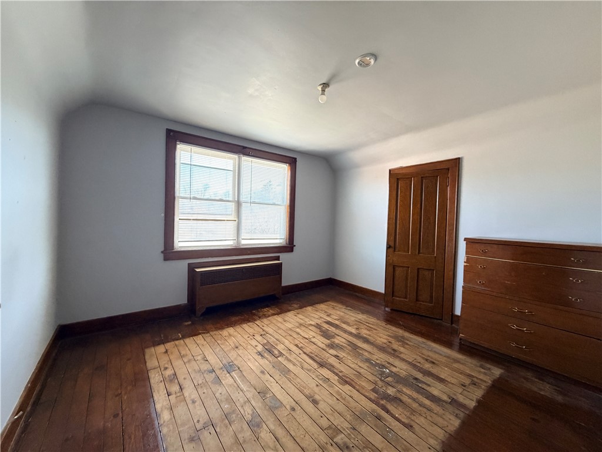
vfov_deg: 85.7
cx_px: 301
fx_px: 243
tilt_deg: -1.0
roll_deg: -1.6
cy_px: 226
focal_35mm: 14
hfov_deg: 102.1
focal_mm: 2.22
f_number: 2.2
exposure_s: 1/71
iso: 320
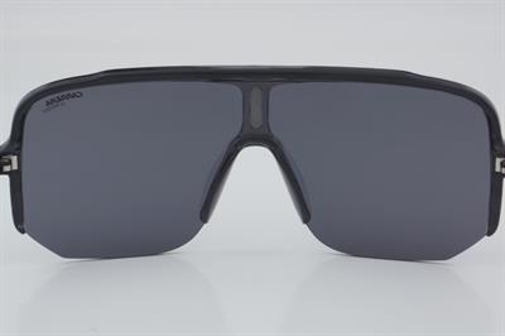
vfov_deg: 16.5
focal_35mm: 82
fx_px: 1156
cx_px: 252
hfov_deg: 24.6
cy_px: 168
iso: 100
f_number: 32
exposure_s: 1/4
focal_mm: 55
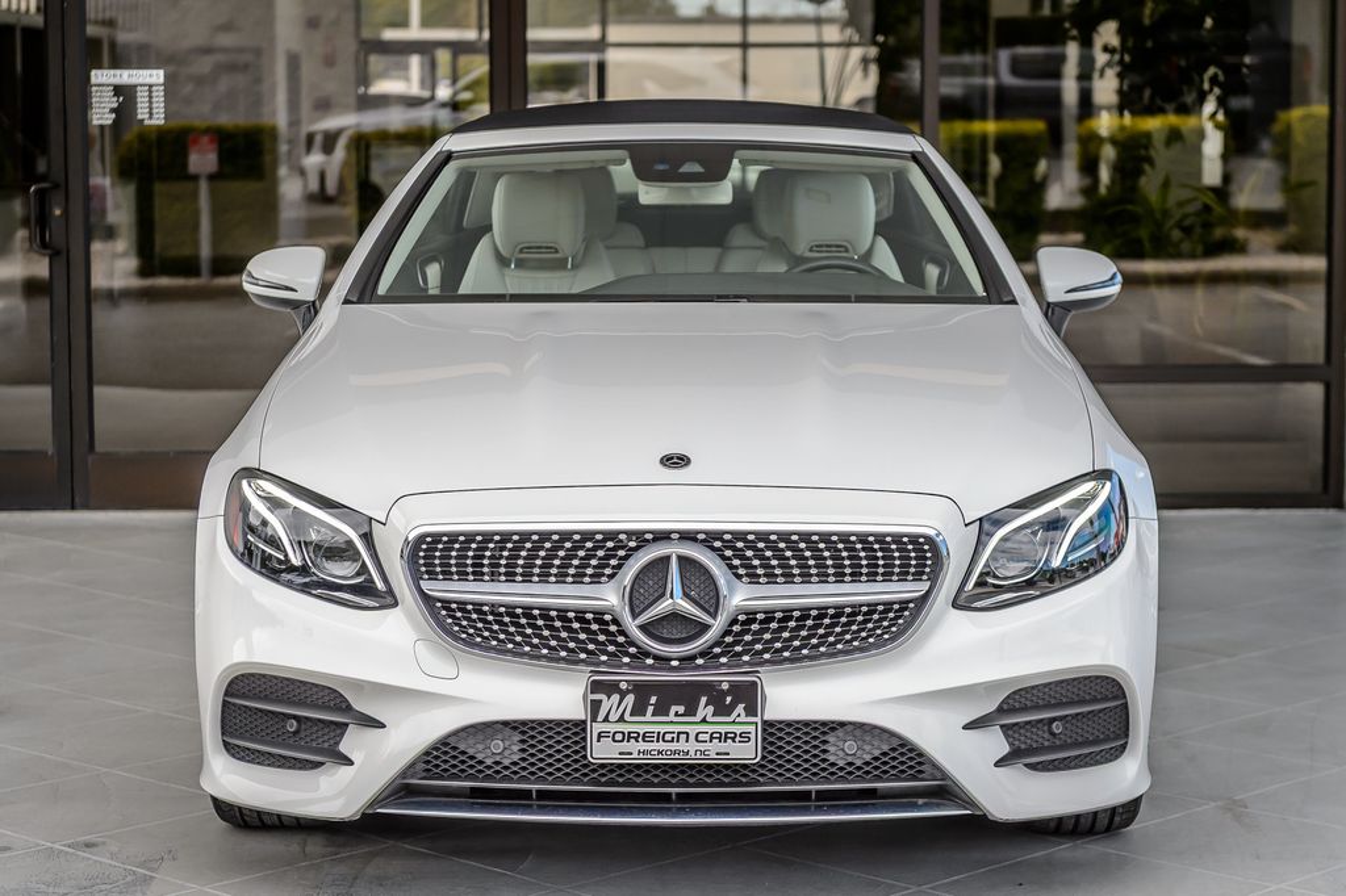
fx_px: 3216
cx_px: 688
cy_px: 457
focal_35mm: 86
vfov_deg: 15.9
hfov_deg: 23.6
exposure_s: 1/2500
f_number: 4
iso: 400
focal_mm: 70
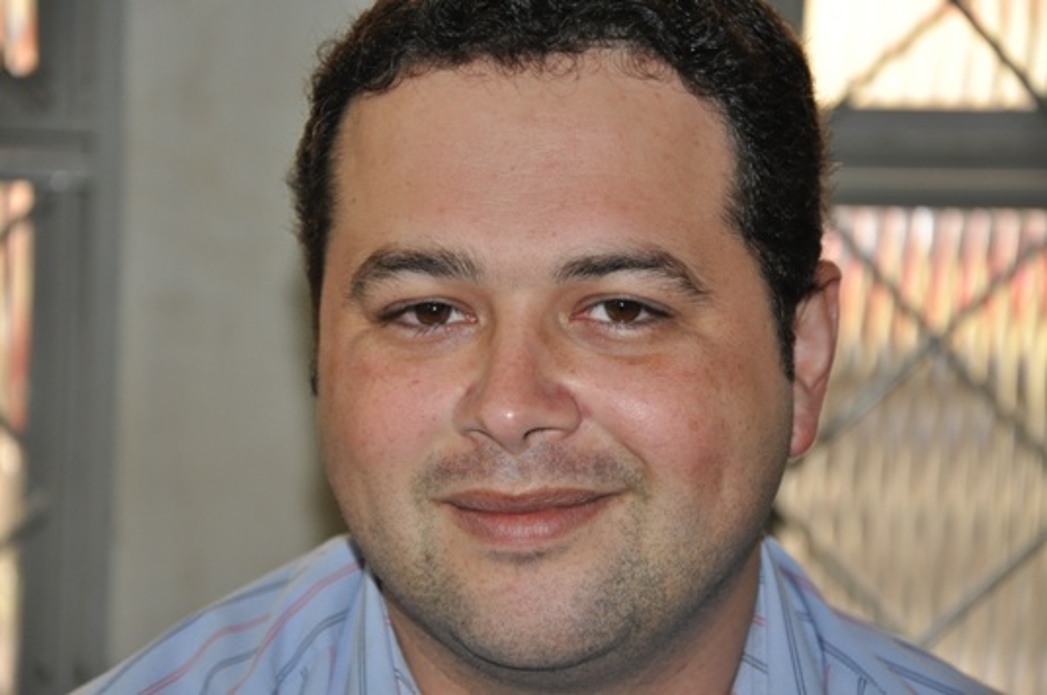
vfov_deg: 9.3
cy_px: 348
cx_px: 524
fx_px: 4270
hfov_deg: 14.0
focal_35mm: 147
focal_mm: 98
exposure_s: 1/60
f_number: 5.6
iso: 1000
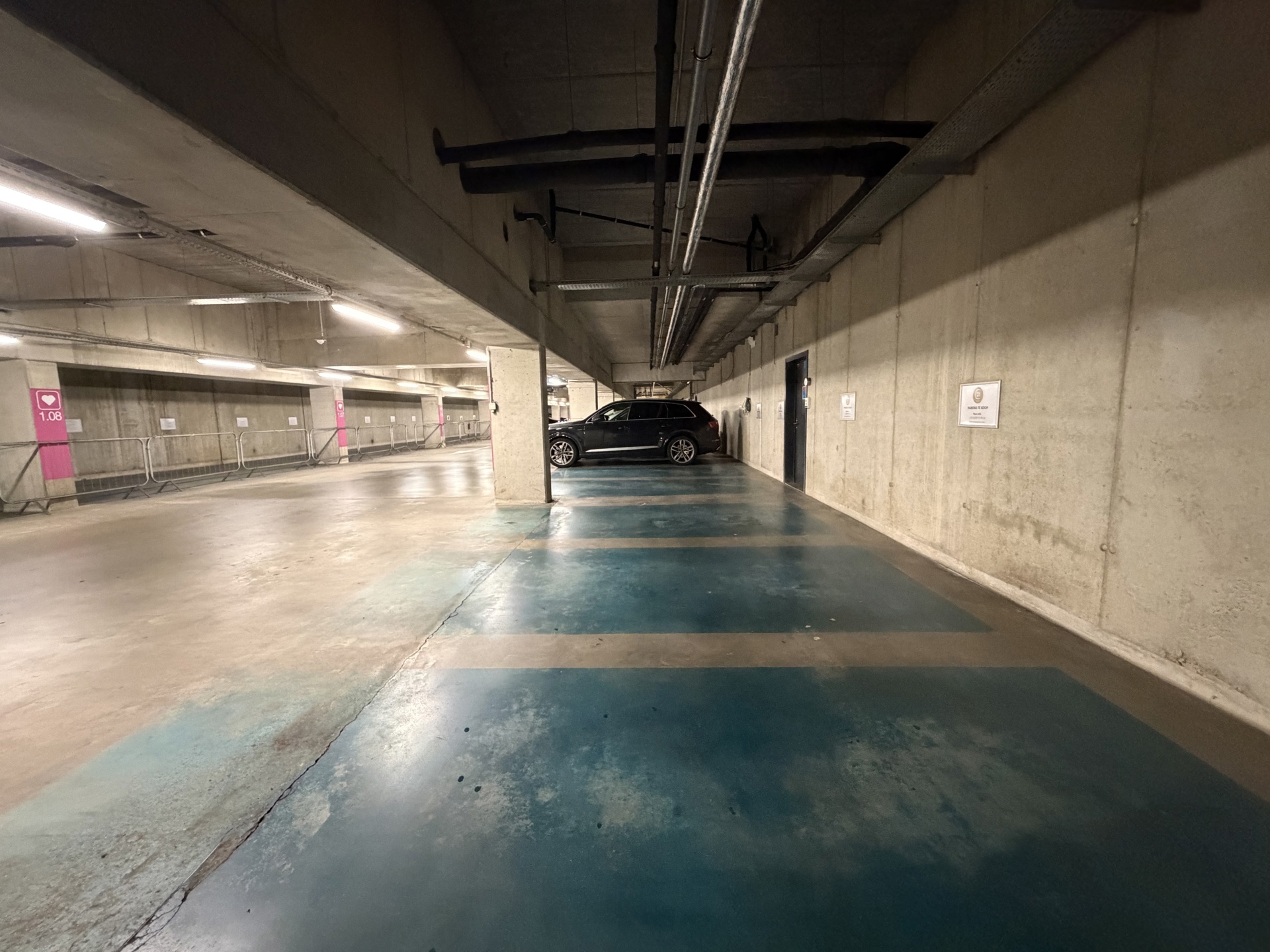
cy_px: 476
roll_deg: +1.4
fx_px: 514
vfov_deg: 85.7
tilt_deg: -6.9
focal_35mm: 14
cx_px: 635
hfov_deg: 102.1
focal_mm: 2.22
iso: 1000
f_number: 2.2
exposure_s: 1/50
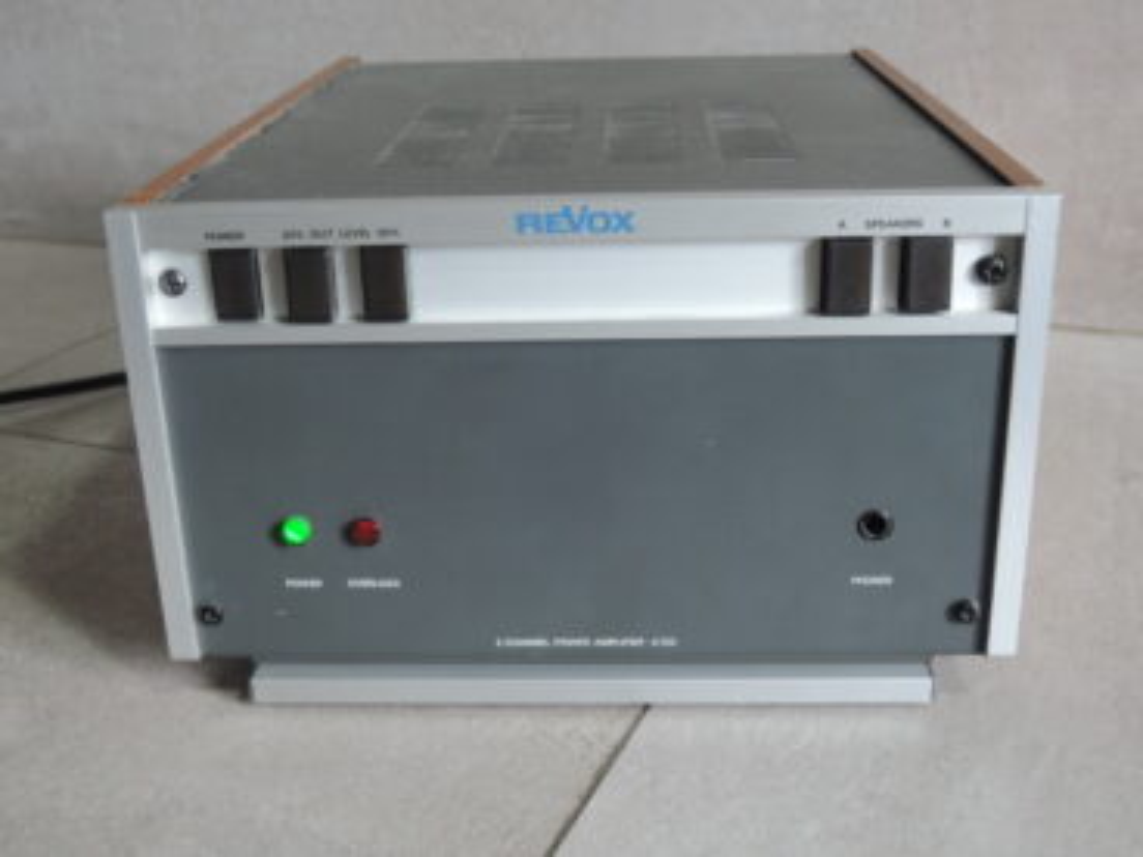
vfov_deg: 32.2
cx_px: 572
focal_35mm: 45
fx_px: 1486
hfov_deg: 42.1
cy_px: 428
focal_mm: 9.6
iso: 400
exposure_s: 1/15
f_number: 3.7
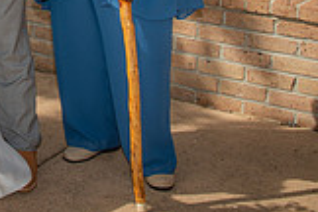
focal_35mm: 111
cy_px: -88
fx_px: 980
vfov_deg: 11.9
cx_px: -53
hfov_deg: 17.6
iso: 125
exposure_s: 1/250
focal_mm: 31
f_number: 8
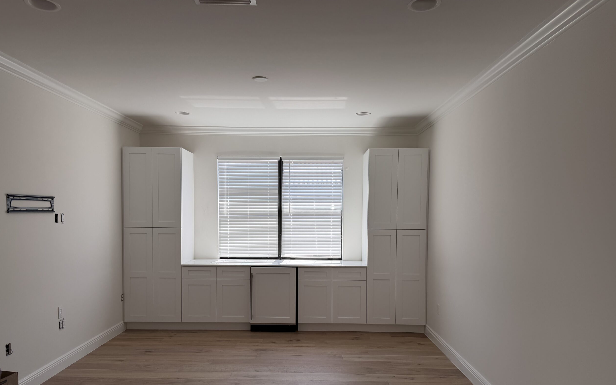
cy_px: 233
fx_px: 437
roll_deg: +0.2
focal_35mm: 26
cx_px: 302
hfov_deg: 70.4
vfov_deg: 47.3
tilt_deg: -2.0
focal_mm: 6.76
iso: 80
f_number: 1.78
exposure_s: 1/279
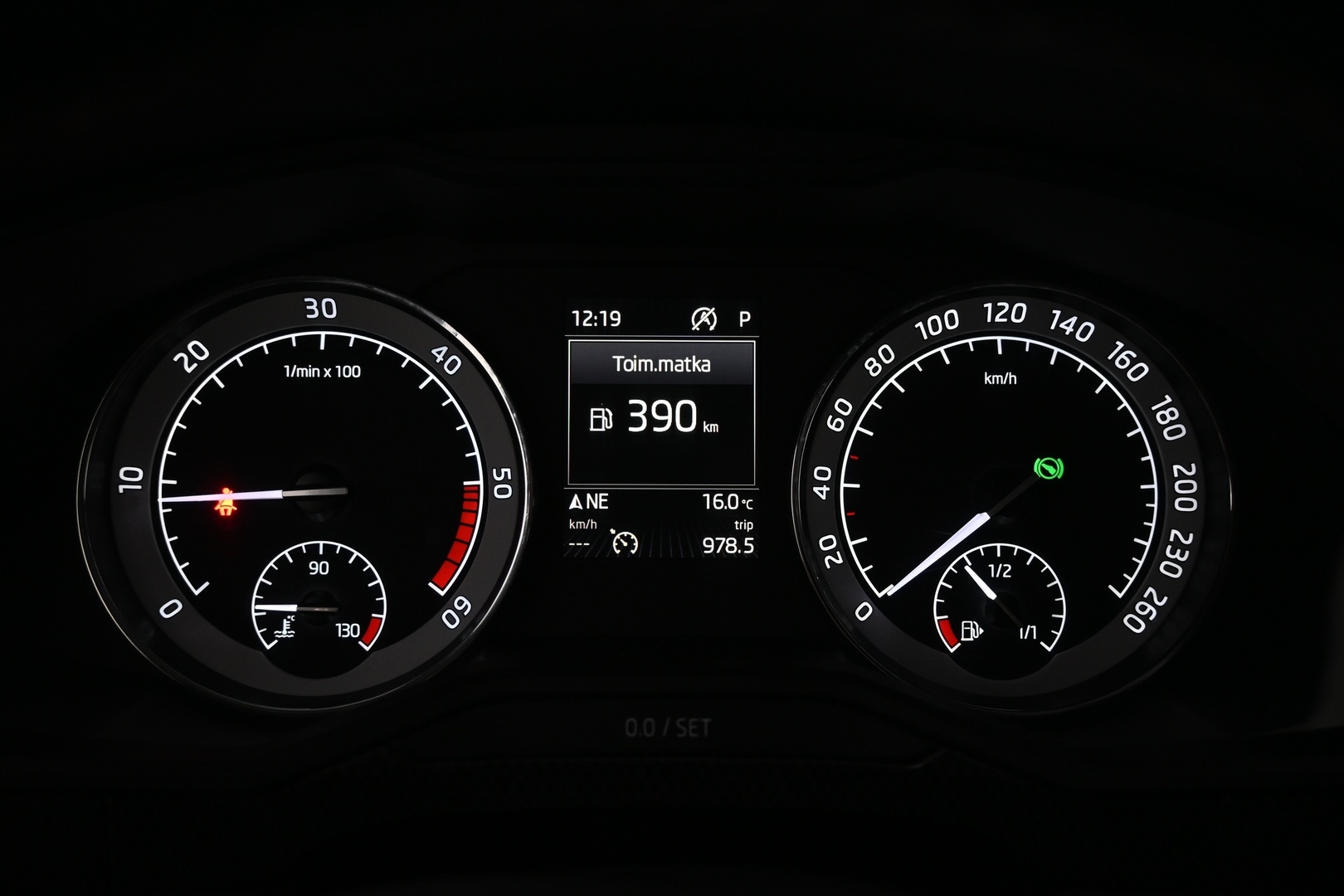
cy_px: 448
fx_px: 1260
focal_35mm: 34
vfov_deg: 39.1
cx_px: 672
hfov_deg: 56.1
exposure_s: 1/40
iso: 1100
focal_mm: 22.5
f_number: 4
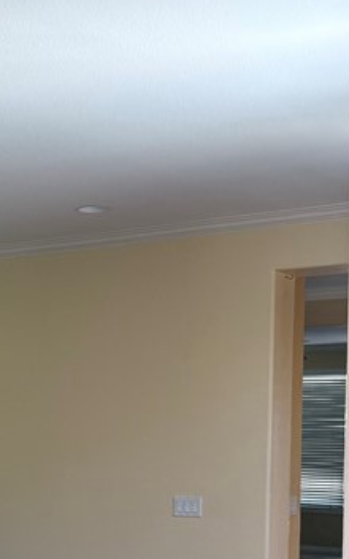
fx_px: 1126
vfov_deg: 27.2
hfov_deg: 16.4
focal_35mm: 74
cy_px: 465
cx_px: -140
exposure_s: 1/120
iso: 160
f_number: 1.78
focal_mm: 6.76
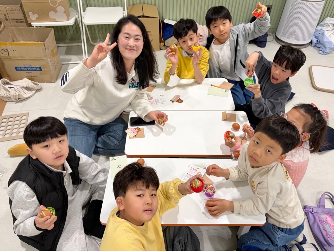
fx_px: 251
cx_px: 167
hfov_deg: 67.3
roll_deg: -3.3
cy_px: 126
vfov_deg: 53.1
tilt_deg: -40.2
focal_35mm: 26
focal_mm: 5.96
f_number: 1.6
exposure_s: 1/60
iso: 80
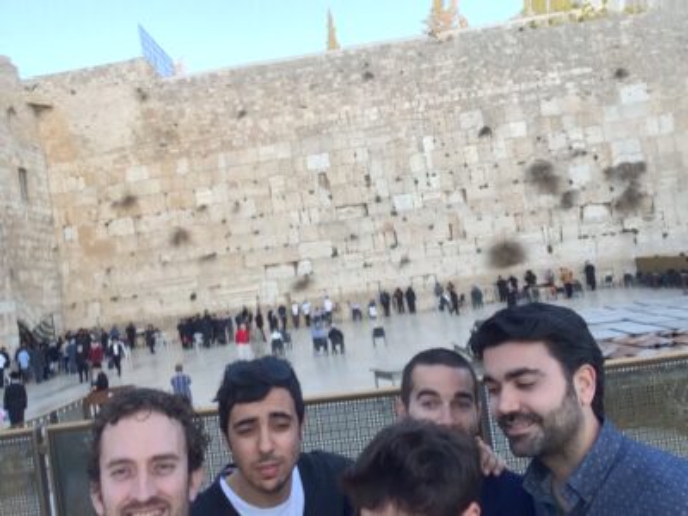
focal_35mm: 33
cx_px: 344
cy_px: 258
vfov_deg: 42.9
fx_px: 656
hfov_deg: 55.4
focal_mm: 2.15
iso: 50
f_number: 2.4
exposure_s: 1/120
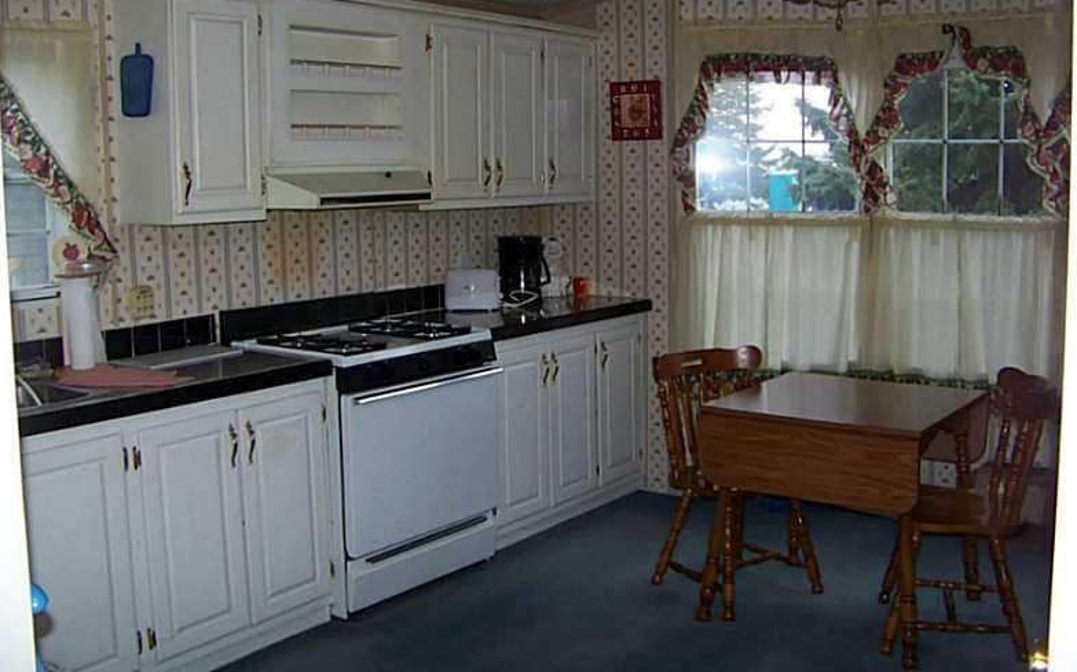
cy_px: 293
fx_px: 1144
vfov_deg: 32.7
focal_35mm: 39
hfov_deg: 50.4
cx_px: 538
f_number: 2.8
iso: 200
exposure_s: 1/30
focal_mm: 5.85
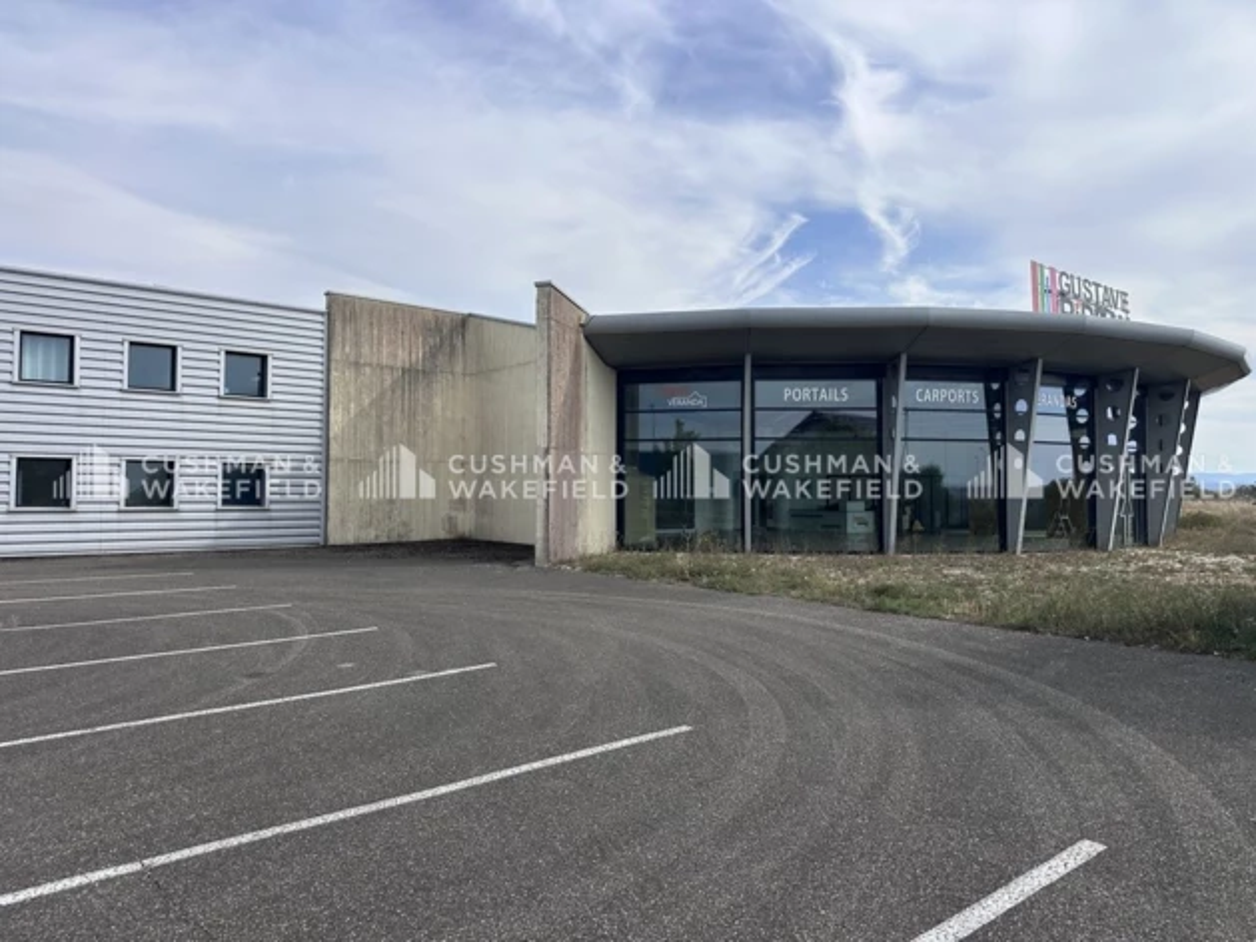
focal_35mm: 24
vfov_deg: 56.8
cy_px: 471
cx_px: 628
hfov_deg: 71.6
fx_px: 871
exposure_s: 1/4348
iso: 80
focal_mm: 6.86
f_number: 1.78
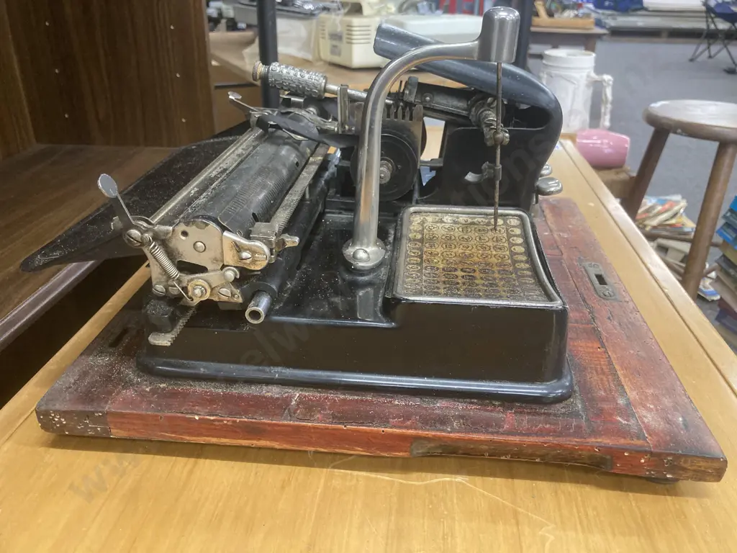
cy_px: 276
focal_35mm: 28
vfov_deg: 49.7
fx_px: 596
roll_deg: -1.6
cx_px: 368
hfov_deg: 63.4
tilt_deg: -26.5
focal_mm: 3.99
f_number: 1.8
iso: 250
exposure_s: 1/50
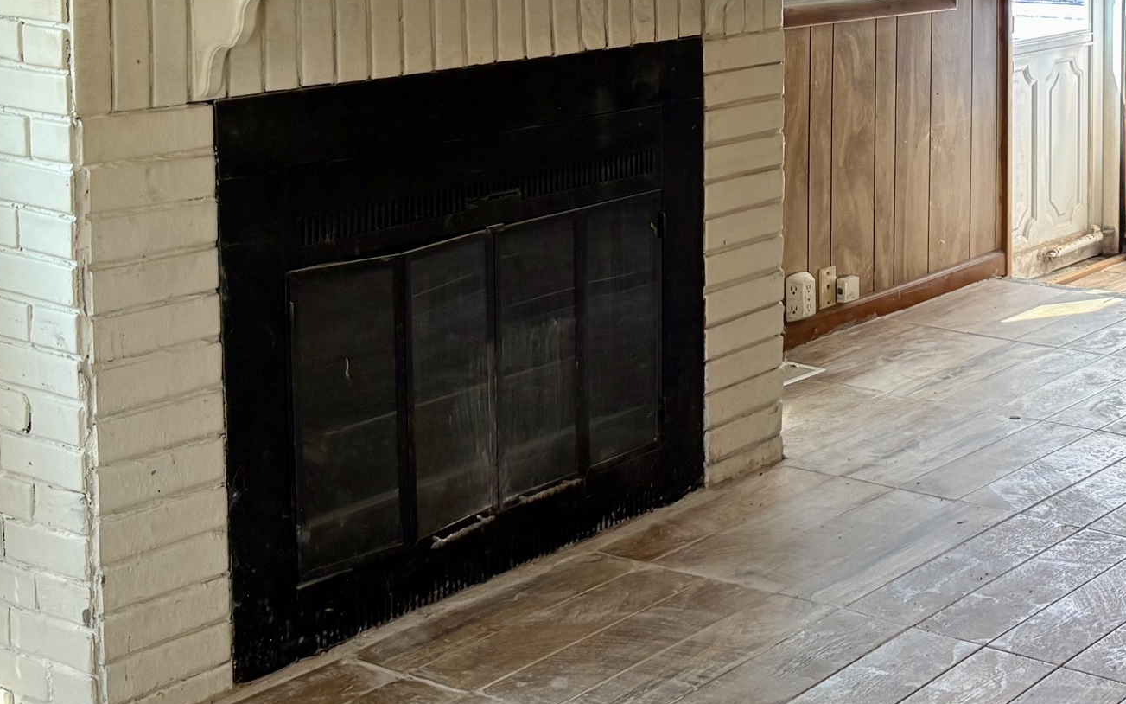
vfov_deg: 19.5
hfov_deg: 30.2
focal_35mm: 65
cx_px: 1010
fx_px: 1994
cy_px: 16
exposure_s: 1/121
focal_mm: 5.96
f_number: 1.6
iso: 125
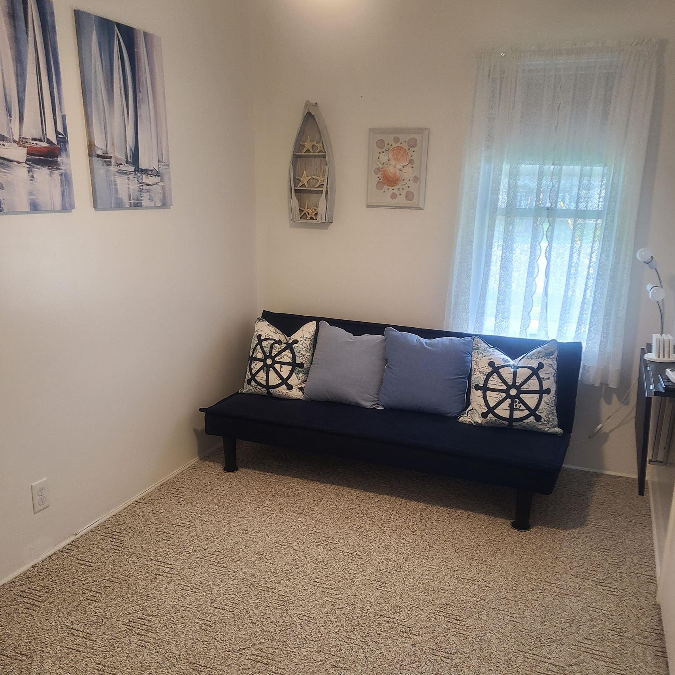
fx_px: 684
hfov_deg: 52.5
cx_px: 336
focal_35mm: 31
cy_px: 397
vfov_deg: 52.3
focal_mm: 5.4
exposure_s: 1/60
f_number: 1.8
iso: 160
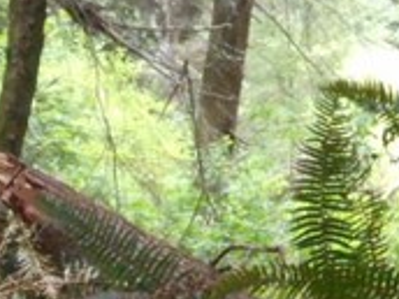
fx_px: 3493
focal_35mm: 303
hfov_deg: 6.5
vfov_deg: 4.9
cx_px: 267
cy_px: -70
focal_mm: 9.1
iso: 400
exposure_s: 1/25
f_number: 4.9
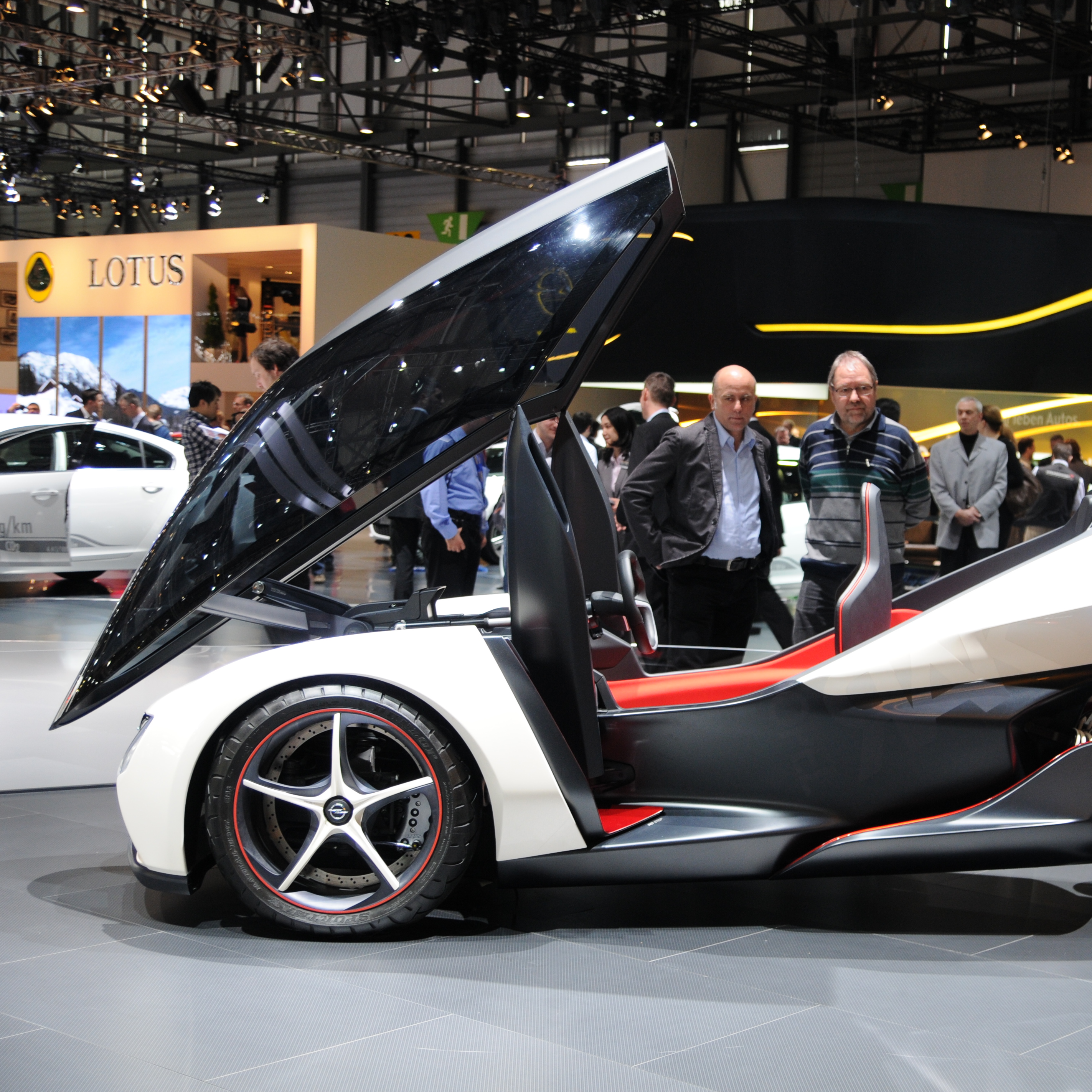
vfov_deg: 30.7
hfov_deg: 30.3
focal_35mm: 56
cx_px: 797
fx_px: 1986
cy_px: 546
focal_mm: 29
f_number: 4.8
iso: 400
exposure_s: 1/90
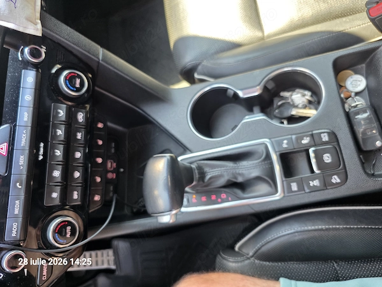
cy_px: 144
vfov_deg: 58.9
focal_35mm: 23
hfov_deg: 73.9
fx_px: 254
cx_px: 191
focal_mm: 6.3
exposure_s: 1/100
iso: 125
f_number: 1.7
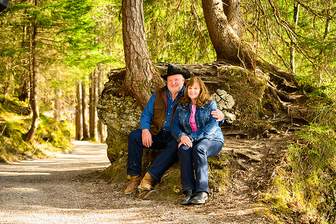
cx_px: 168
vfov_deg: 18.2
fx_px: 700
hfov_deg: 27.0
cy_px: 112
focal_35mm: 75
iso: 200
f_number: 5.6
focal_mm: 75
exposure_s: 1/60
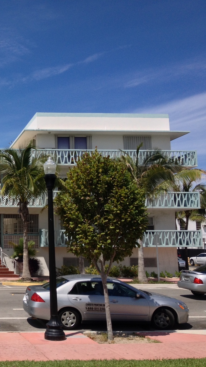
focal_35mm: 51
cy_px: 184
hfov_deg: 21.9
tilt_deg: +5.1
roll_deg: +0.7
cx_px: -35
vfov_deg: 40.6
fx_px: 495
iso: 50
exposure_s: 1/2304
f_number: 2.4
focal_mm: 4.28
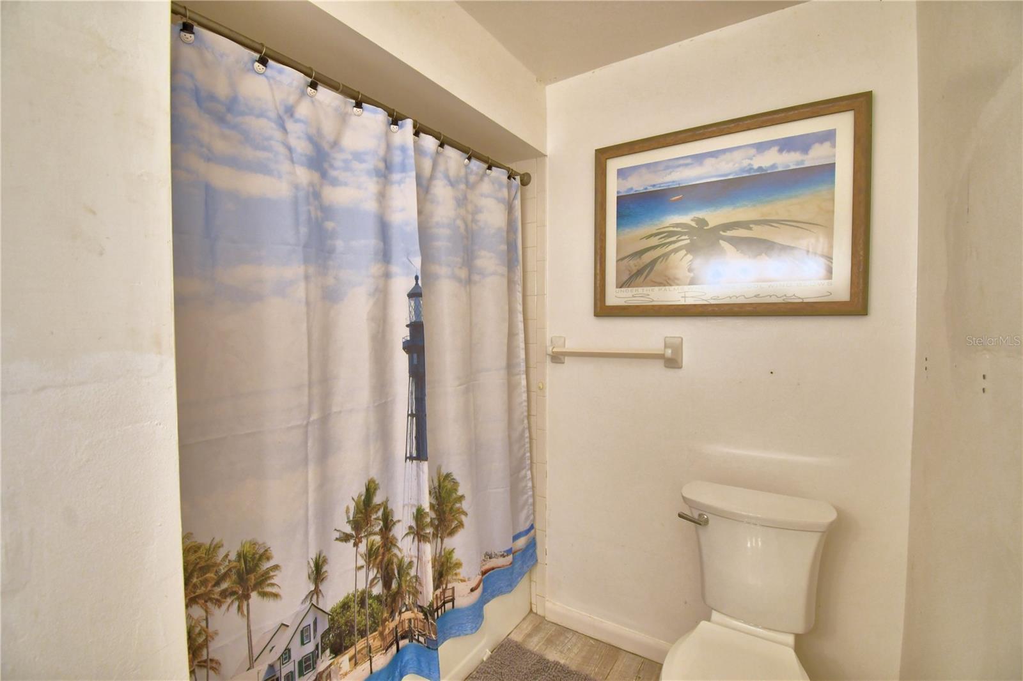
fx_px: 426
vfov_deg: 77.3
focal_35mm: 15
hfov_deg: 100.4
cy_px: 340
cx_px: 512
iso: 400
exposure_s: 1/80
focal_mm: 10
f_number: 4.5
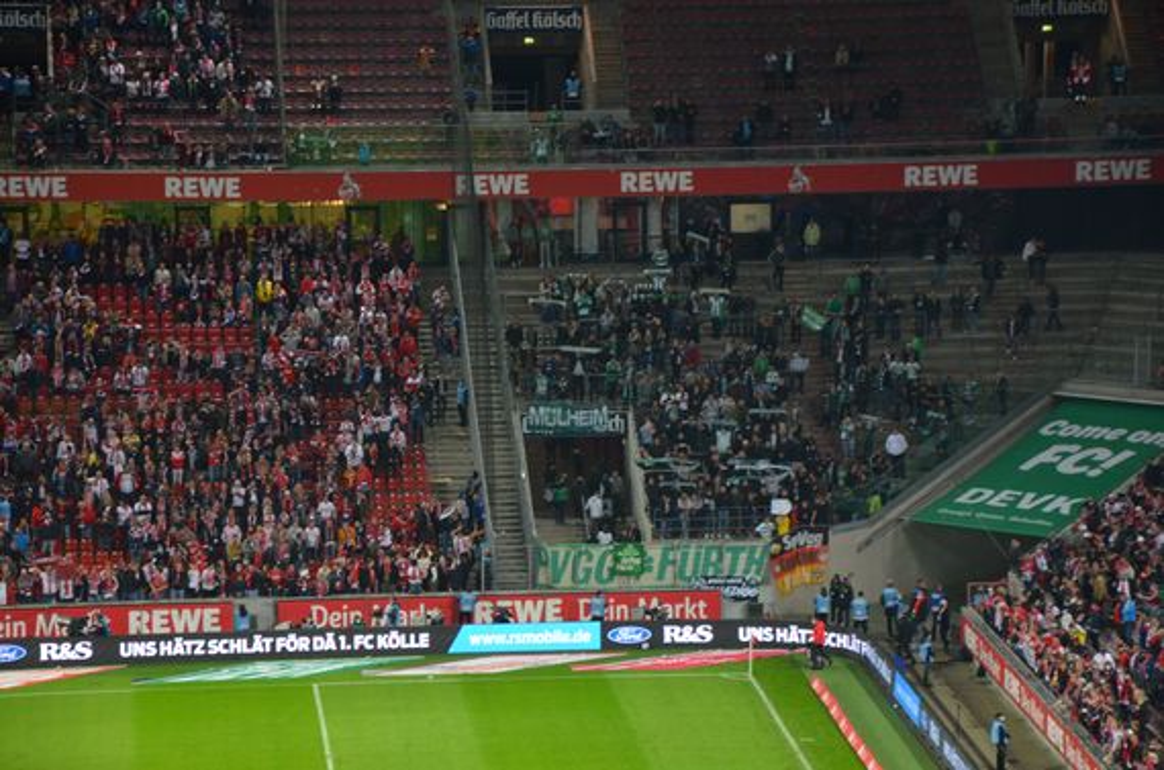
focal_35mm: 158
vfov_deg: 8.7
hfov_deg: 13.1
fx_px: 5080
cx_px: 582
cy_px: 385
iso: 1400
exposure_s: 1/125
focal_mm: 105
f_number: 5.6
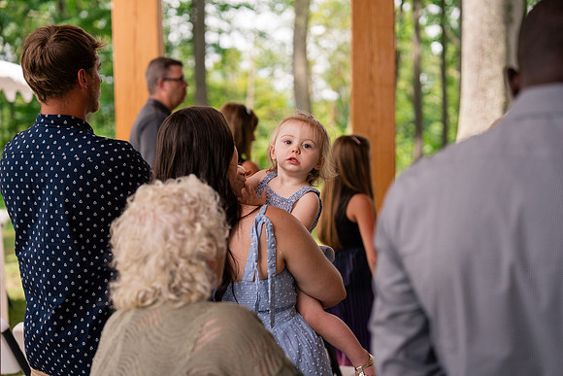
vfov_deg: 19.5
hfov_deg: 28.8
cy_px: 188
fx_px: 1095
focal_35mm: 70
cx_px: 282
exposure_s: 1/800
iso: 400
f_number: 2.8
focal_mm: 70
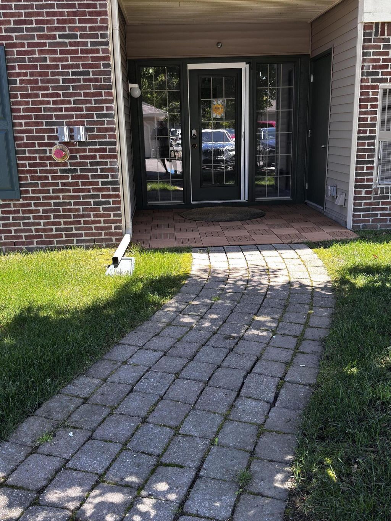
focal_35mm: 35
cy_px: 260
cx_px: 196
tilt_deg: -14.8
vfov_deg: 52.6
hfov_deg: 40.7
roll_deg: +1.8
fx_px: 527
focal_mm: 6.76
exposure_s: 1/455
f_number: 1.78
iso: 100
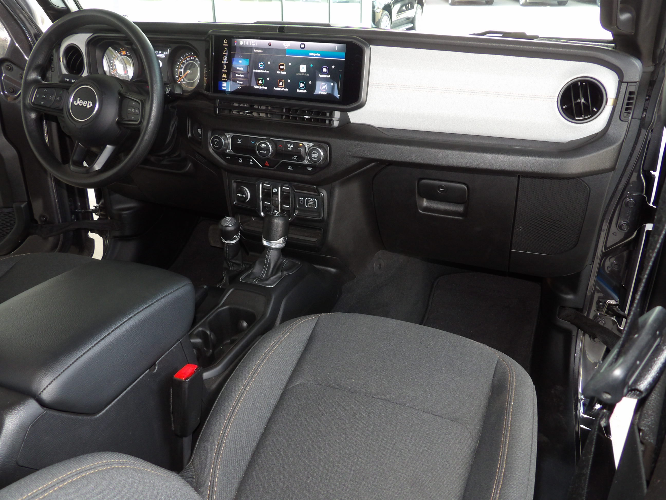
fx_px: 539
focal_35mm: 28
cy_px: 250
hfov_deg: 63.4
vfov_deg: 49.7
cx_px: 333
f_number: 3.4
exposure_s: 1/30
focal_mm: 5
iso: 200
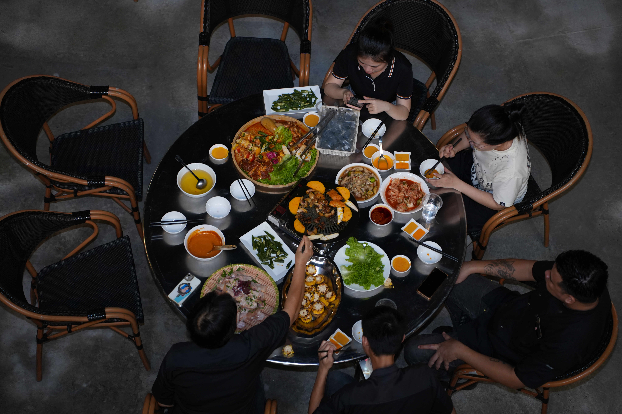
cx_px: 311
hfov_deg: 27.0
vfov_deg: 18.2
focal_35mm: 75
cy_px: 207
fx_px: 1296
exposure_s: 1/160
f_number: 2.8
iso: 1250
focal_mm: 75
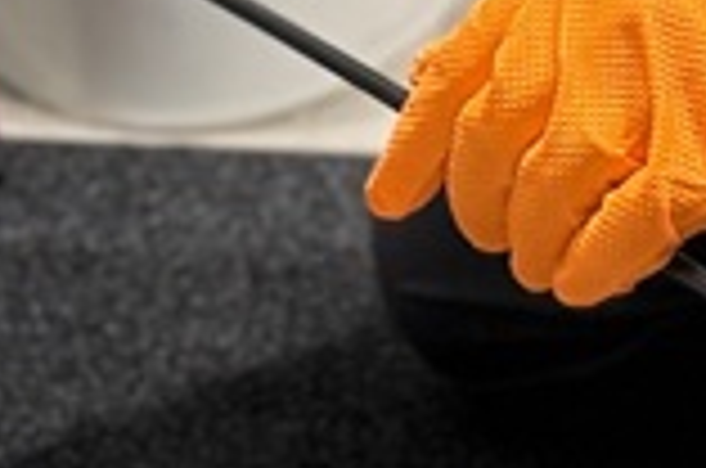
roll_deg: -0.2
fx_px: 4991
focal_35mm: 255
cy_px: -810
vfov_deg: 5.1
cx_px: 108
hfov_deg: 8.1
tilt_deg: -9.8
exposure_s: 1/60
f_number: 1.78
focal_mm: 6.76
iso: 160
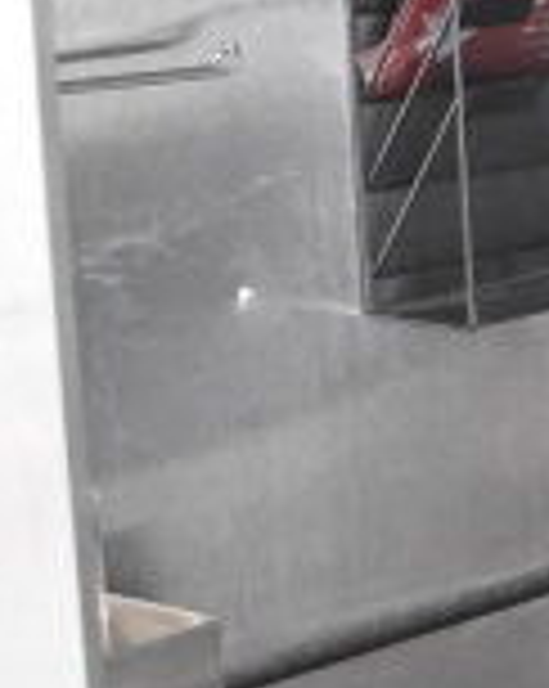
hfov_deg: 9.2
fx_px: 3093
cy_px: 429
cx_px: 1278
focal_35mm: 152
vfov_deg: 12.7
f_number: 3.5
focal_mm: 18
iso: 5600
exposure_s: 1/30
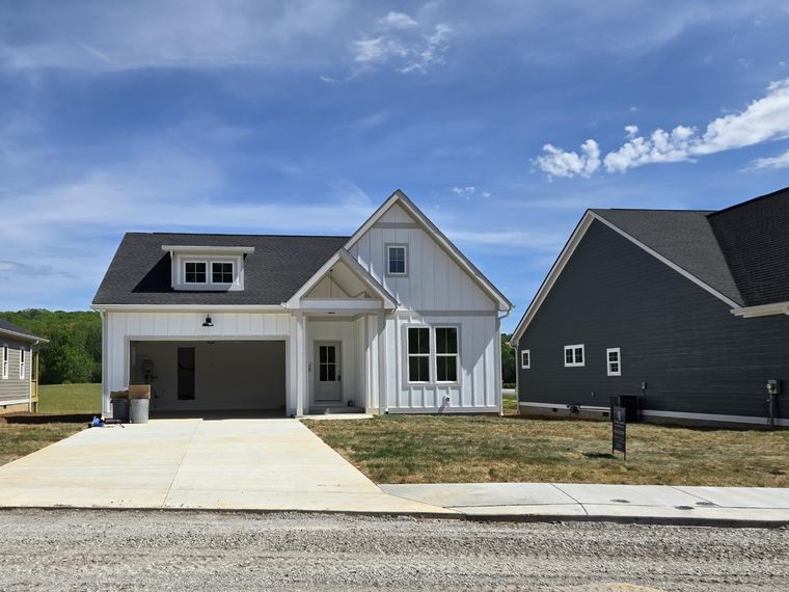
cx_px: 324
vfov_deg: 45.3
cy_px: 347
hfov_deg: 58.0
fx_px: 707
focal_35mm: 31
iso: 25
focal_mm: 5.4
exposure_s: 1/3143
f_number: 1.8
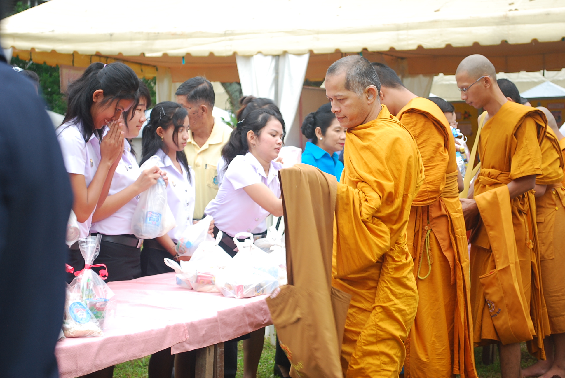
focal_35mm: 72
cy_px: 189
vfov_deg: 19.0
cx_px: 282
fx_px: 1131
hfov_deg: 28.0
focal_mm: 48
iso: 200
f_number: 5.6
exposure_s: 1/40
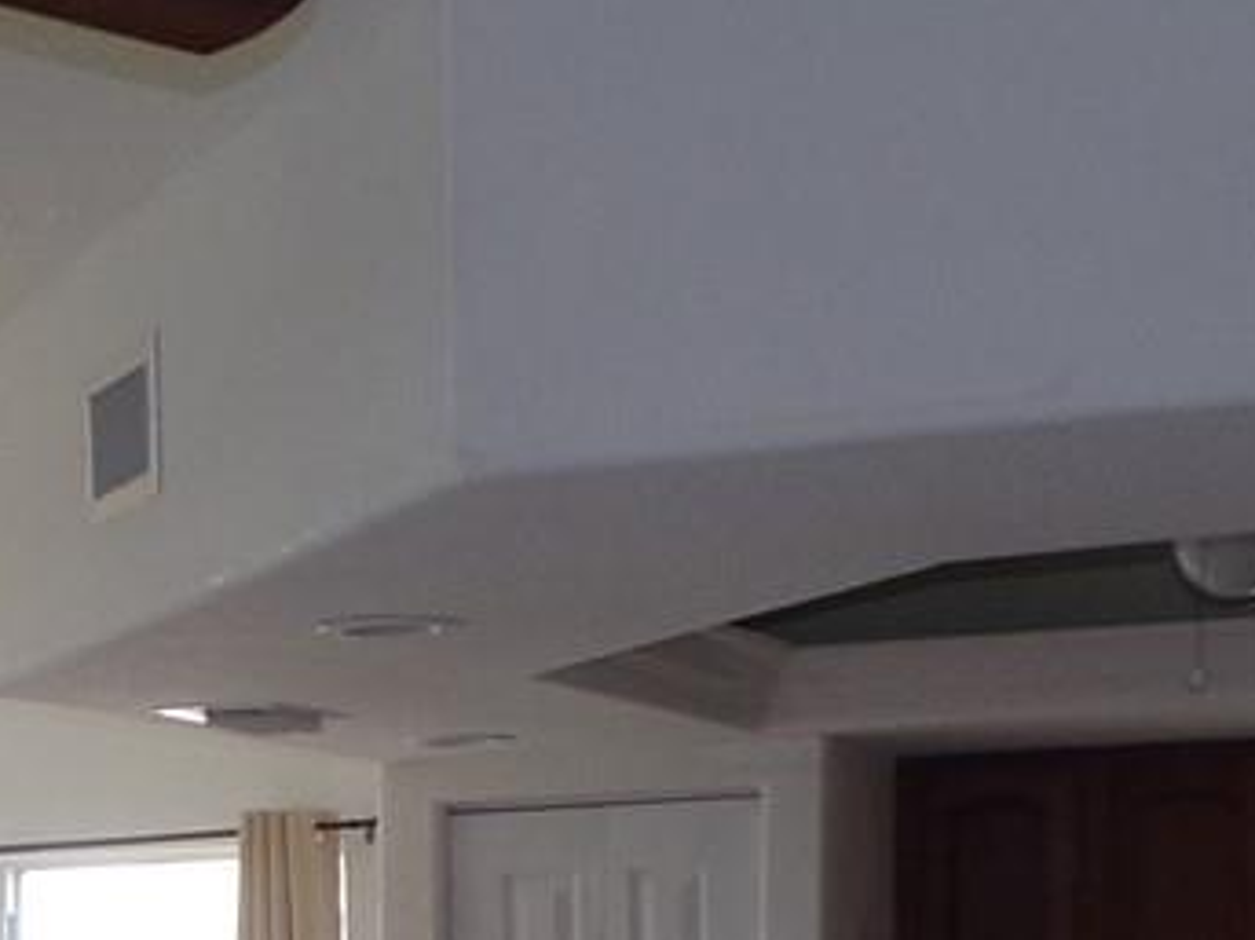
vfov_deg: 12.5
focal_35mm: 112
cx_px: 106
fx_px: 4059
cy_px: 1459
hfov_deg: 17.3
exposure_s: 1/34
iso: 80
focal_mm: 4.3
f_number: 4.3
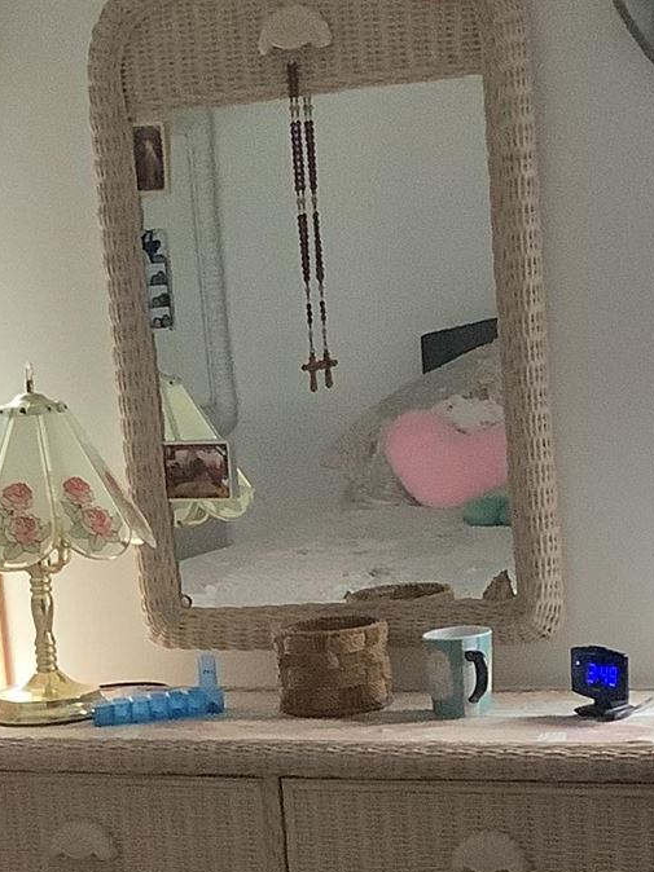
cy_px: 890
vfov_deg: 18.1
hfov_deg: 13.9
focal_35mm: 106
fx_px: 2672
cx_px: 174
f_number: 2.4
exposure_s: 1/40
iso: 400
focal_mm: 3.3
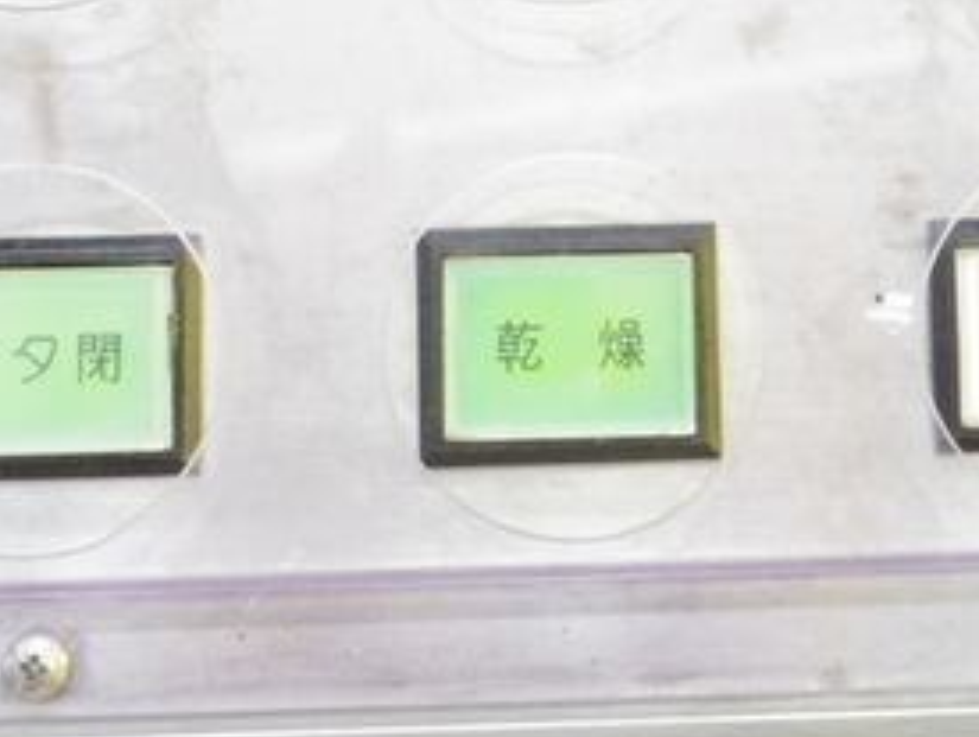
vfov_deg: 16.8
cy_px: -7
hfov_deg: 22.6
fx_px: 2435
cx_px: 676
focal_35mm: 86
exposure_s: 1/60
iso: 1250
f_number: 3.2
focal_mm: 8
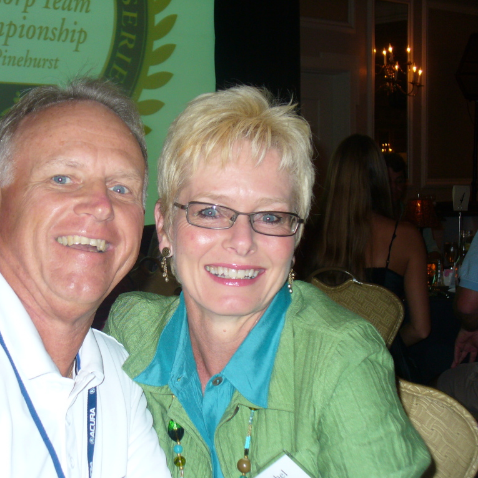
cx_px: 159
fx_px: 1109
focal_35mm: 71
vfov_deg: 24.3
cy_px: 239
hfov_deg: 24.2
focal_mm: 9.9
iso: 100
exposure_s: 1/30
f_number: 3.1
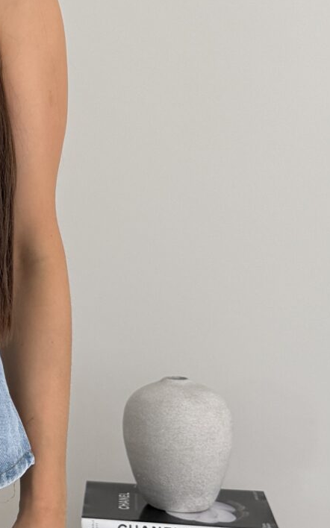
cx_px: -163
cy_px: 210
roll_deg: +0.4
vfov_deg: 22.5
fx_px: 1325
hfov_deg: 13.4
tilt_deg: -2.2
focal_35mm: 92
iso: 64
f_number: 1.78
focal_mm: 6.76
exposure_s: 1/219
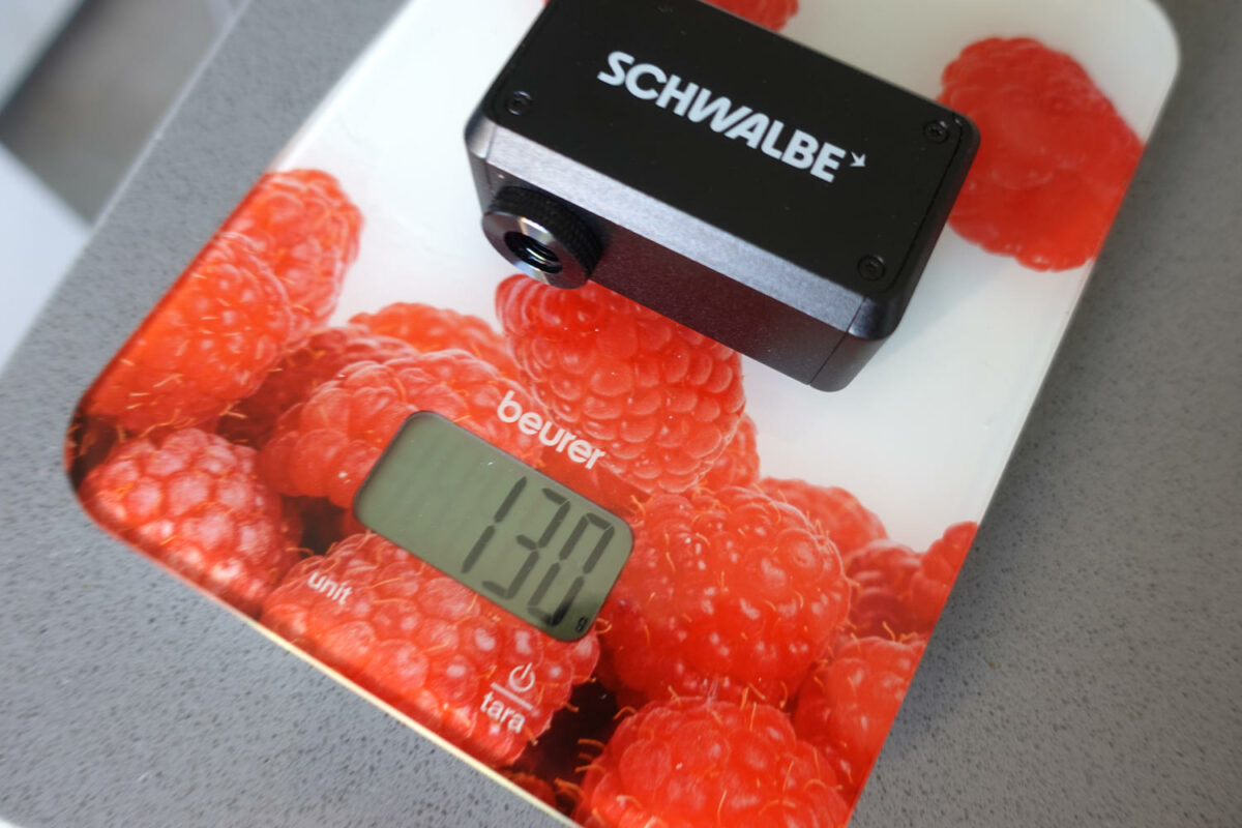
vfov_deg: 53.1
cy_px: 414
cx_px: 621
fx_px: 828
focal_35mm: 24
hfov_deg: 73.7
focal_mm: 9.4
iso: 80
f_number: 1.8
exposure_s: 1/8
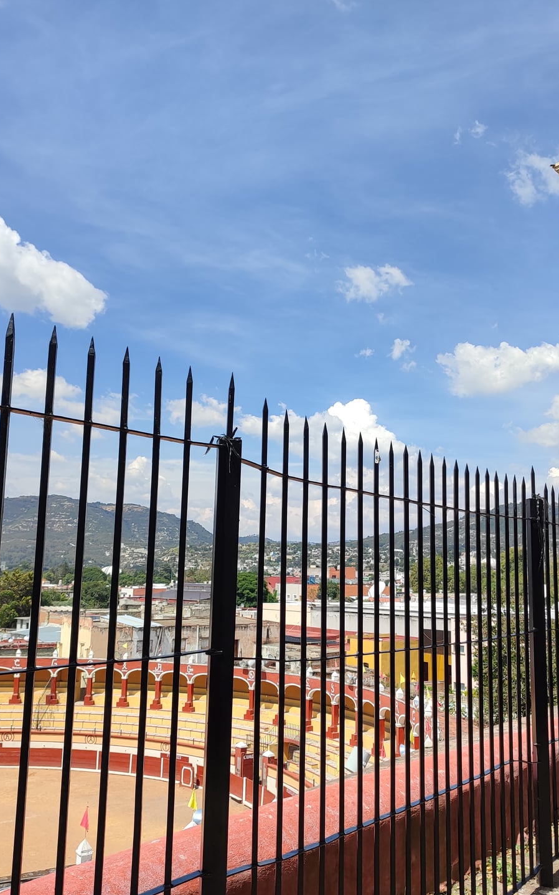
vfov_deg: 56.7
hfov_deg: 37.2
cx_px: 309
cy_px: 448
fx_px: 829
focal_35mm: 34
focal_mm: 5.89
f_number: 1.89
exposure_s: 1/680
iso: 50
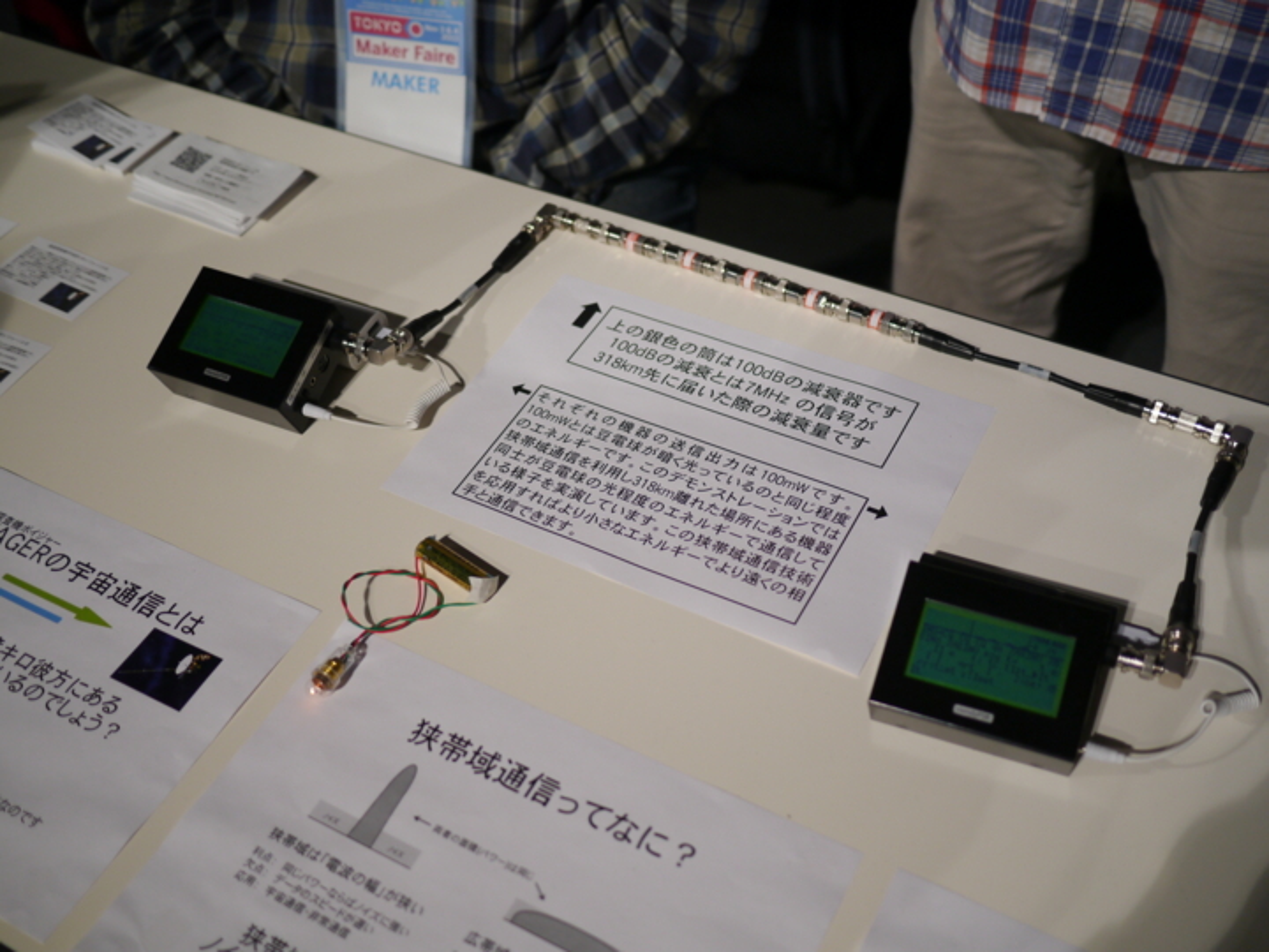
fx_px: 1466
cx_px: 634
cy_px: 476
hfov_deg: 46.8
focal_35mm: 40
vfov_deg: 36.0
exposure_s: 1/60
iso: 320
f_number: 1.7
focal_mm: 20
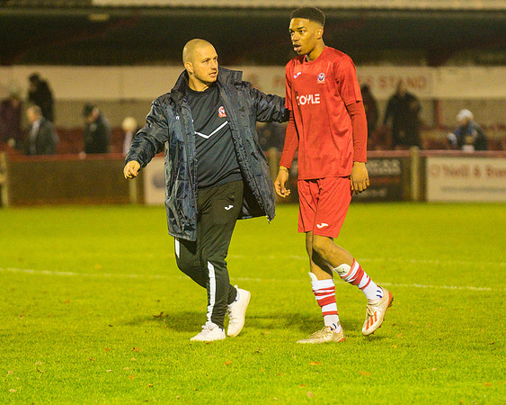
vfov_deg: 5.4
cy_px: 202
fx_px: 4308
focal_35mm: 288
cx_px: 222
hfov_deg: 6.7
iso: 5000
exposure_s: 1/500
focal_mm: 170
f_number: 2.8
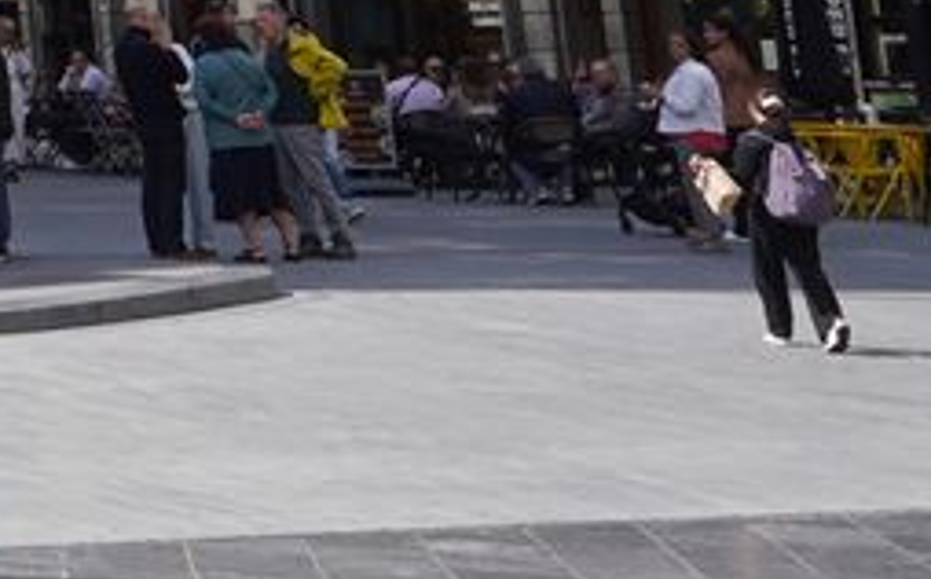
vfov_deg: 6.3
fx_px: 4890
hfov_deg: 8.3
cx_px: -2287
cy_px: -1121
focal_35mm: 193
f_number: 13
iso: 100
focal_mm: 24
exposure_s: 1/100
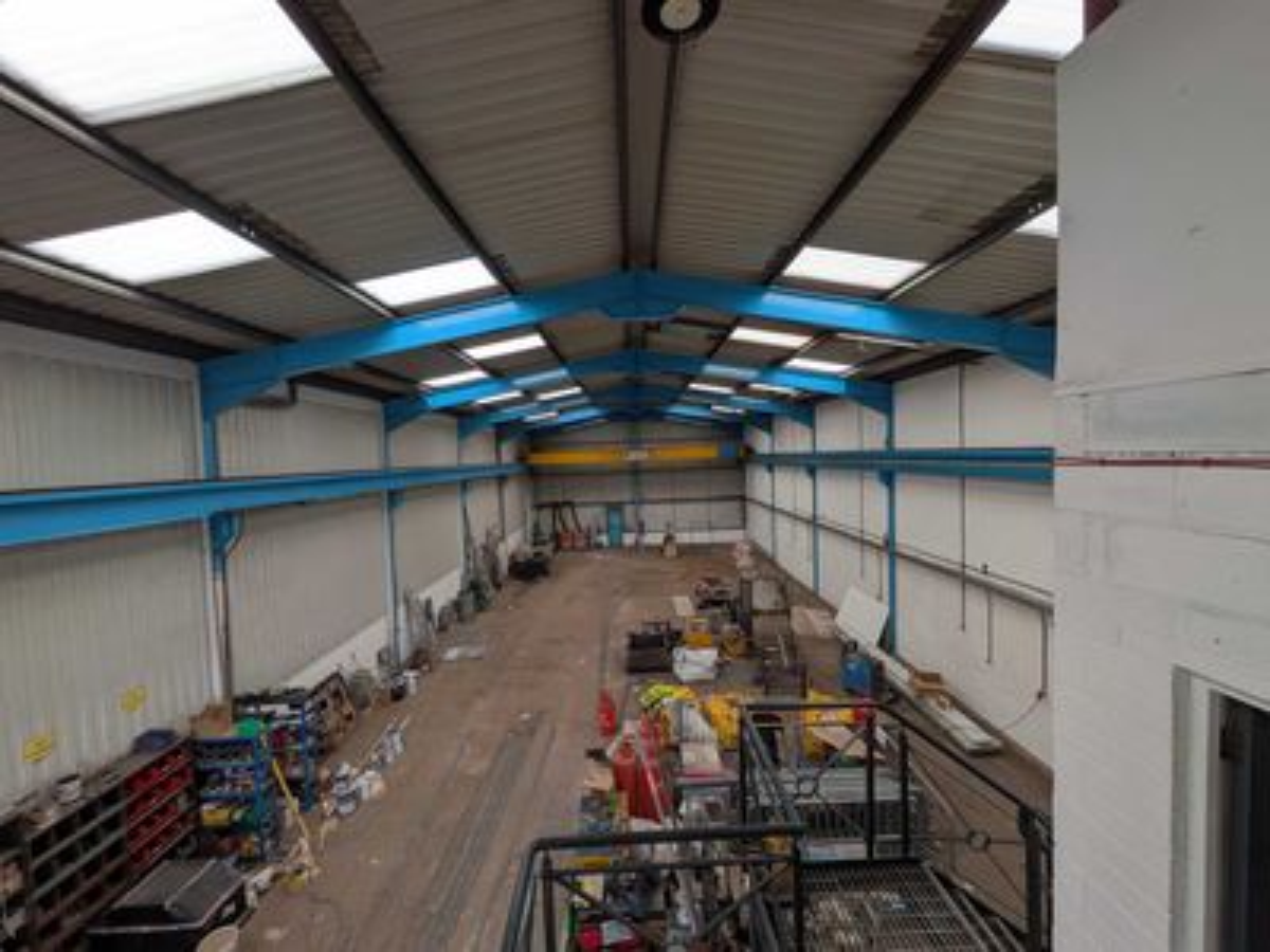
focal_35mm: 14
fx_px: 514
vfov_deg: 85.7
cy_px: 476
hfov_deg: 102.1
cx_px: 635
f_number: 2.2
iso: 49
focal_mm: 1.8
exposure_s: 1/144
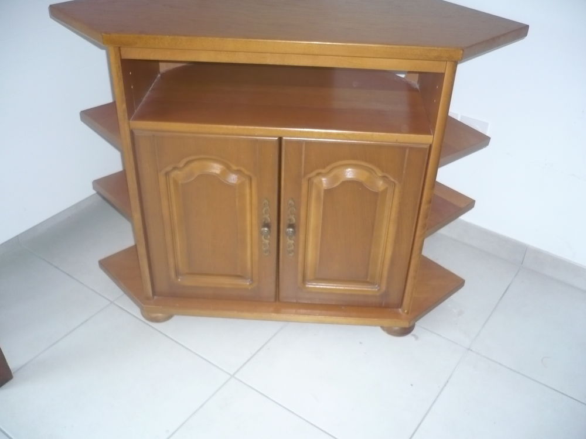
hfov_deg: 52.6
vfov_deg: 40.7
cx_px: 293
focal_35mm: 35
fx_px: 593
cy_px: 220
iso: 200
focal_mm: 5.8
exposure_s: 1/30
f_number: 2.8
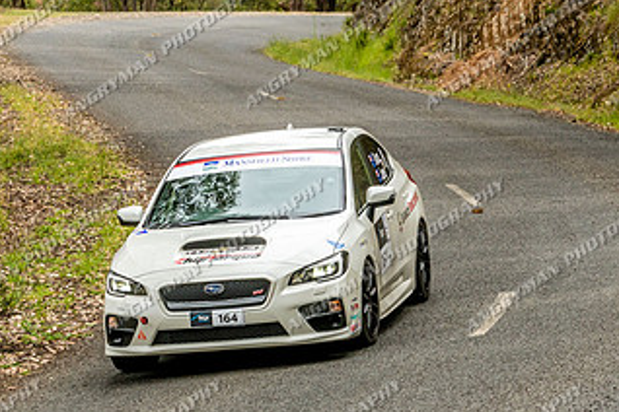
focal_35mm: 219
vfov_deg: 6.3
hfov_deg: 9.4
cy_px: 160
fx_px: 3765
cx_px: 343
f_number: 4.5
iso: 250
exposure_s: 1/1250
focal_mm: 80
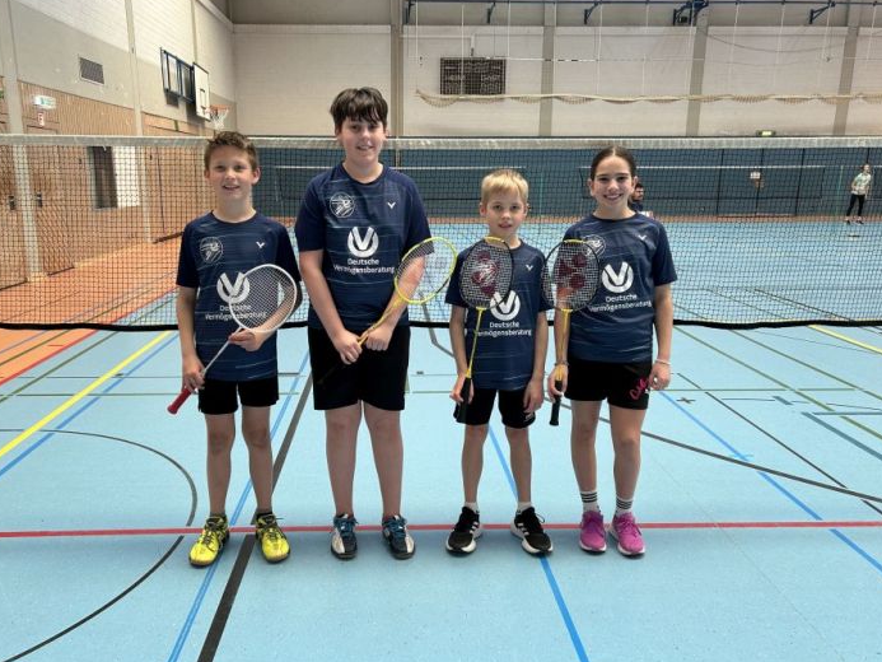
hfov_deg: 59.9
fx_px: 765
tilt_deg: -13.7
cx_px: 409
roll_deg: +0.3
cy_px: 364
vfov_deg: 46.7
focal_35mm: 30
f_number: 1.5
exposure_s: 1/100
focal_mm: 5.7
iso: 50
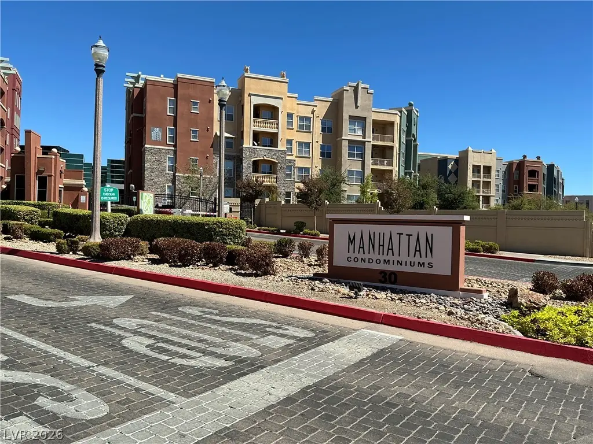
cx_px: 296
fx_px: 480
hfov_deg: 63.4
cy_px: 222
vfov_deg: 49.7
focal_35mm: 28
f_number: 1.8
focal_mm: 3
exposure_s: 1/2141
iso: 25
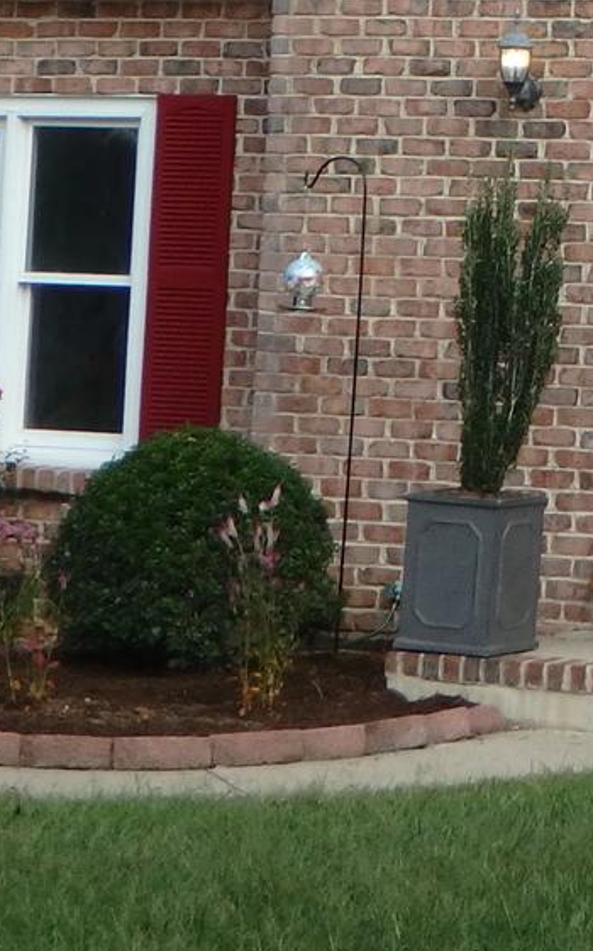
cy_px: -164
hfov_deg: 8.3
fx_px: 3910
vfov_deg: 13.5
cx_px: 1088
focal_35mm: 151
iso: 125
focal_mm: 6.9
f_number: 5.1
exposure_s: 1/200
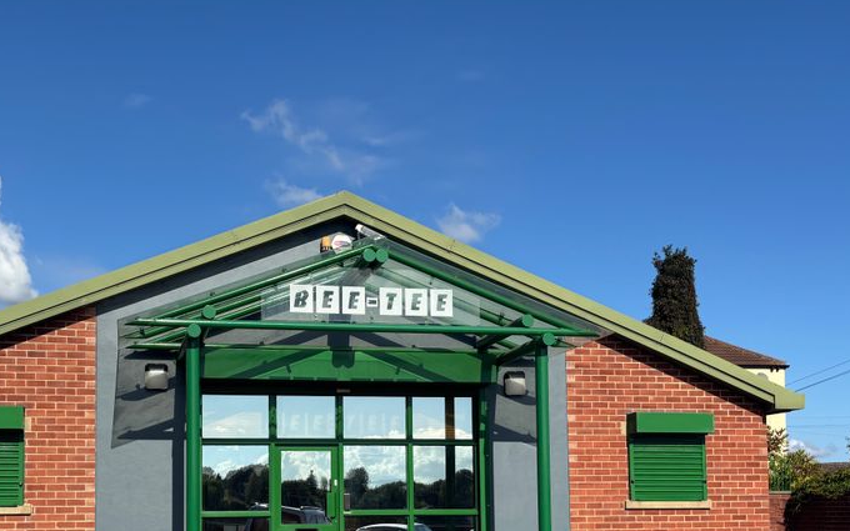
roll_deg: -0.6
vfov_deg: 27.8
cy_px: 445
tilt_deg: +7.1
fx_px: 1042
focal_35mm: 45
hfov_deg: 44.0
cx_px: 319
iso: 50
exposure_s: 1/4255
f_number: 1.6
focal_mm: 5.96
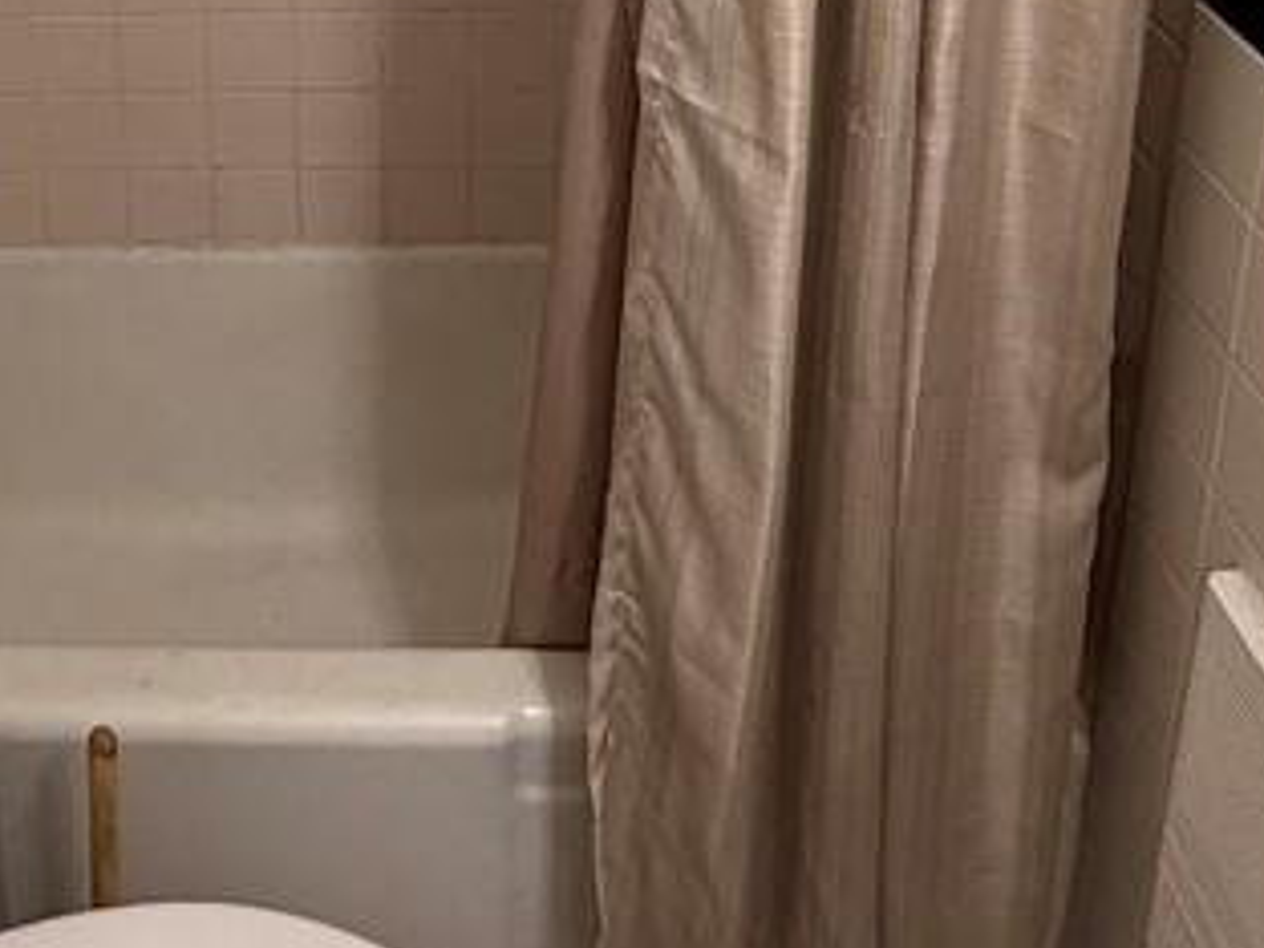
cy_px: -251
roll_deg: +3.1
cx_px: 288
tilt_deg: -14.6
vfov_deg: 27.0
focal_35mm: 46
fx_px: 1680
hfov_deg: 39.9
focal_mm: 2.22
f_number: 2.2
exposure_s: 1/60
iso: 320
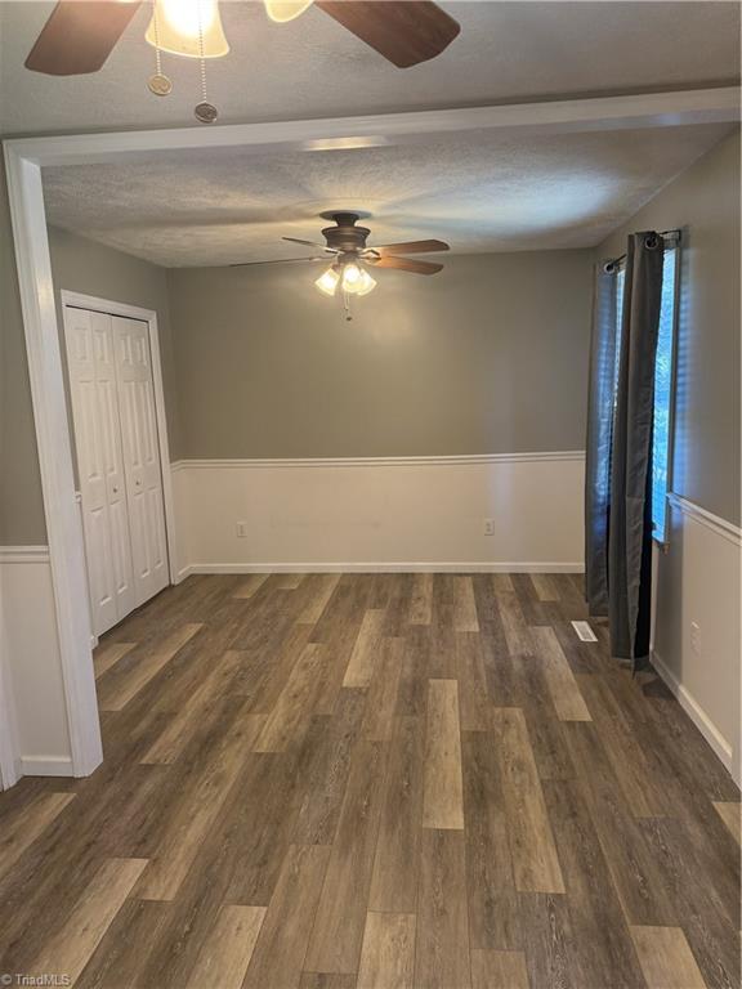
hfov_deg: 56.8
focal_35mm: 24
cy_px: 494
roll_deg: +3.1
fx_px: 686
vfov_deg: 71.6
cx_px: 371
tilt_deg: -9.4
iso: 250
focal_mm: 6.76
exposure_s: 1/120
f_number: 1.78
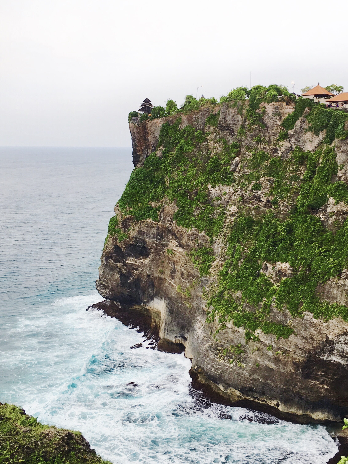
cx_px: 216
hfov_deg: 36.6
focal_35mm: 39
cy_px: 223
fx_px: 523
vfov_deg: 47.8
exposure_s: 1/100
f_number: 2.2
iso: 32
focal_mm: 4.15
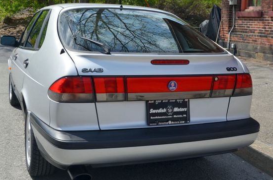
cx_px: 126
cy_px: 90
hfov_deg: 40.4
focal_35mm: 49
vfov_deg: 27.4
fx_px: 371
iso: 100
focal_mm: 28
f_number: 8
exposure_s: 1/250
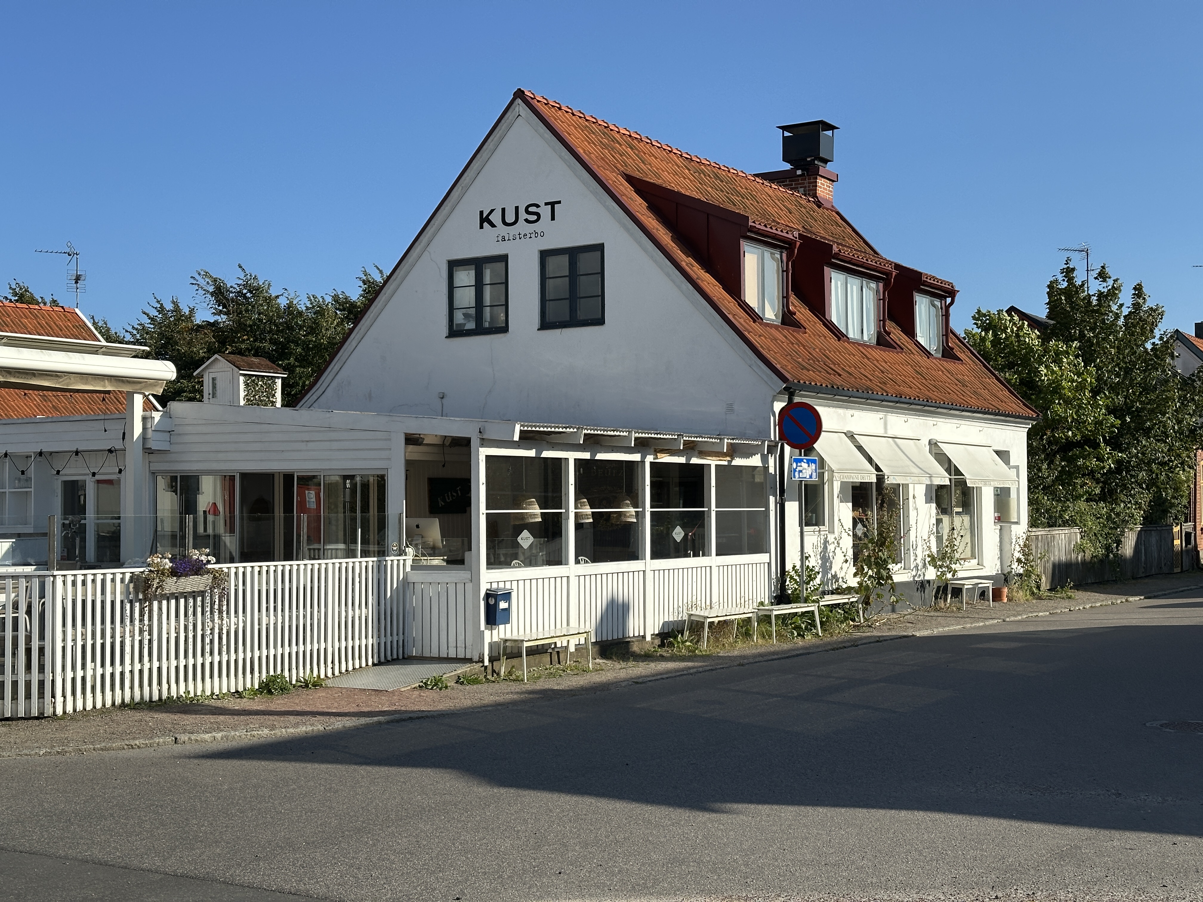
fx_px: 1668
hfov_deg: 39.7
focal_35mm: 48
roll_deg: +1.1
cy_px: 451
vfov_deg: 30.3
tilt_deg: +1.9
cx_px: 602
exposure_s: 1/4785
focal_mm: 6.86
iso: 64
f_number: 1.78
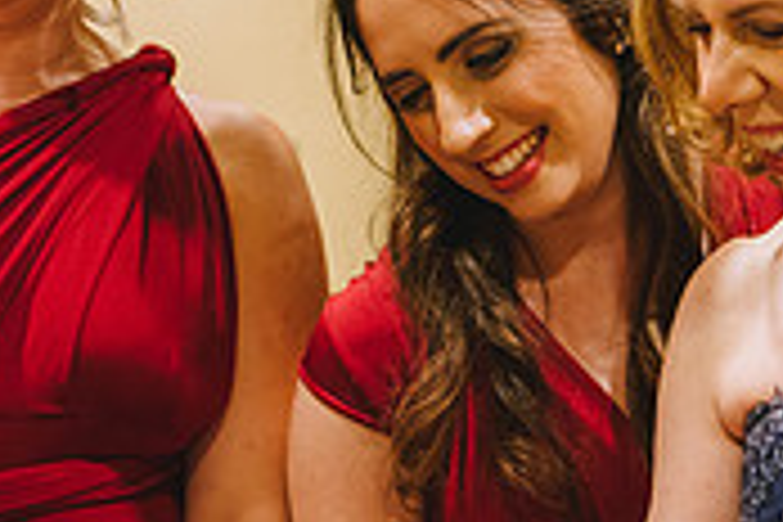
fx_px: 2545
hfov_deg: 17.5
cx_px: 504
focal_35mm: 117
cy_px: 425
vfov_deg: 11.7
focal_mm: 35
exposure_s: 1/160
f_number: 2.5
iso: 1250
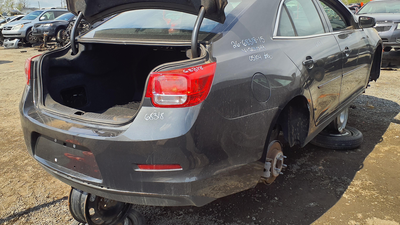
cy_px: 87
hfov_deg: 59.4
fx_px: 350
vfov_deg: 35.5
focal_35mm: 33
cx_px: 182
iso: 40
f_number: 1.9
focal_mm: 3.58
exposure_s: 1/1384
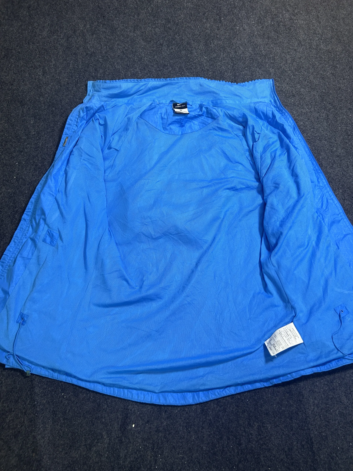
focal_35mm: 26
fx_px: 354
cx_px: 176
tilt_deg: -52.6
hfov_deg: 53.1
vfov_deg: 67.3
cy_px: 236
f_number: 1.5
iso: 160
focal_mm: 5.7
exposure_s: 1/50
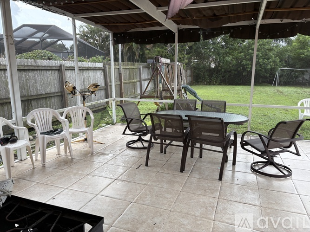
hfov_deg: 67.3
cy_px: 116
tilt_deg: -10.5
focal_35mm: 26
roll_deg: -0.1
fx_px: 233
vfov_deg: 53.0
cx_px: 155
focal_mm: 5.96
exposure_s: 1/390
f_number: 1.6
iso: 50
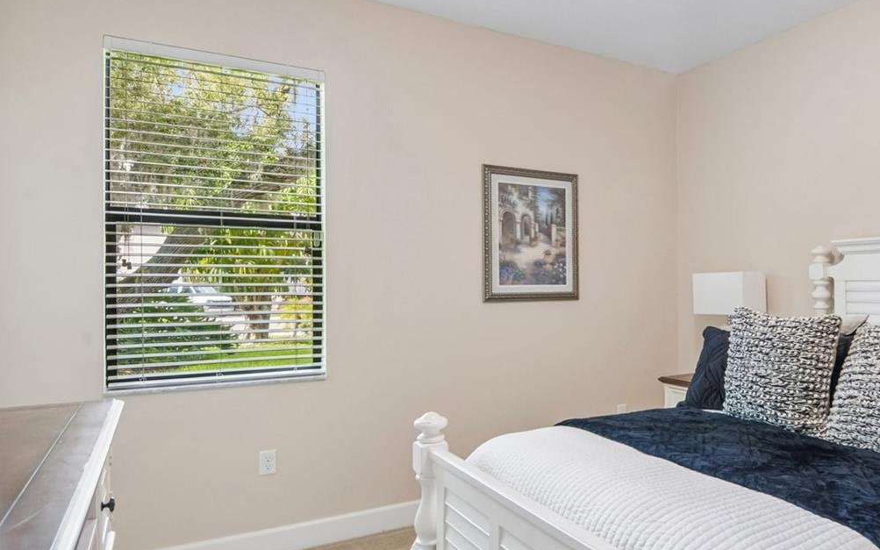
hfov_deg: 67.1
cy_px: 303
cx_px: 633
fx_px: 624
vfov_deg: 47.5
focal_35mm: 26
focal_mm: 16
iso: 400
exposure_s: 1/13
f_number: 8
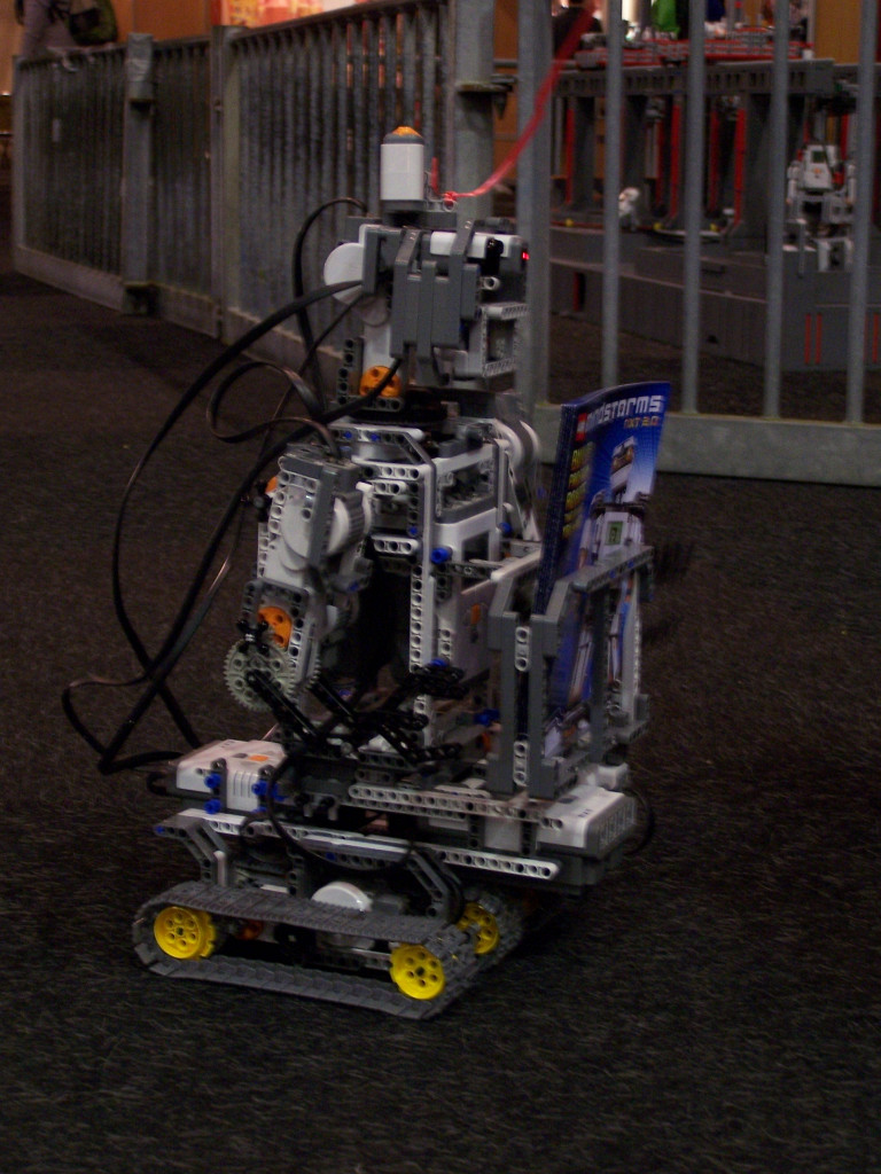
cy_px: 587
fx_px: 2274
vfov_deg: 29.0
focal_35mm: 67
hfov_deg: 21.9
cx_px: 440
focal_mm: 11.1
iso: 140
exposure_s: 1/8
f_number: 3.2
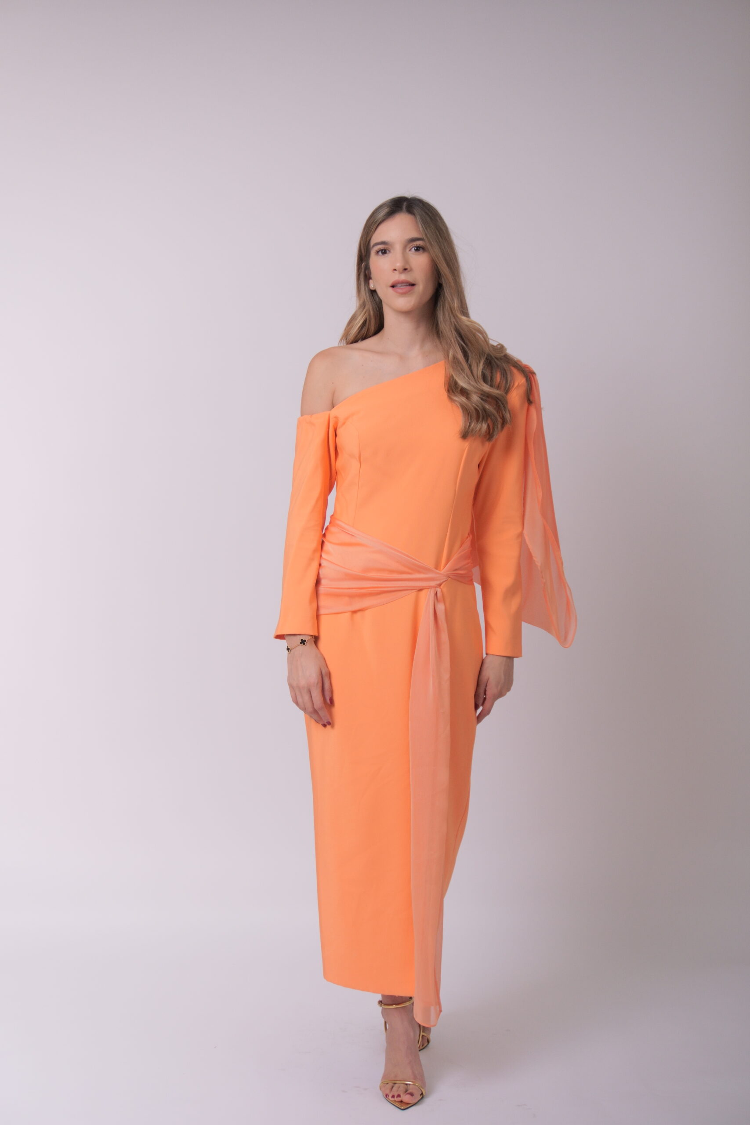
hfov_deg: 25.8
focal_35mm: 52
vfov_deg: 37.8
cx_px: 375
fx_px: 1640
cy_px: 562
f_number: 5.6
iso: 400
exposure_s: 1/320
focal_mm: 35
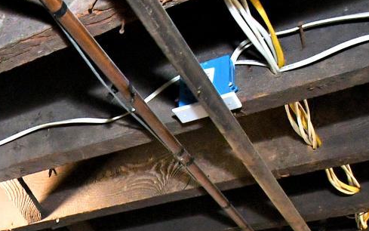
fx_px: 644
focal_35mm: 64
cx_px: -115
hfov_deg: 26.8
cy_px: 427
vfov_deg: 16.6
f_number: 8
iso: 1250
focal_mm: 10
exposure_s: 1/60
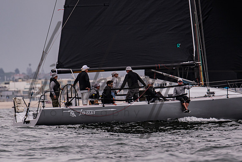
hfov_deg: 2.9
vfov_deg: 1.9
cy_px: 106
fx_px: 4830
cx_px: 115
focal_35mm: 718
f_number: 5.6
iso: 200
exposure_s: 1/2500
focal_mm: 360
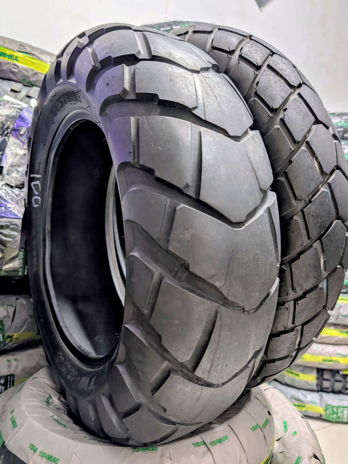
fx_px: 348
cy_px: 223
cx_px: 186
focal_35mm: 26
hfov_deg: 53.0
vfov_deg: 67.3
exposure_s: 1/30.2
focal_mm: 6.9
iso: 21
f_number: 1.68
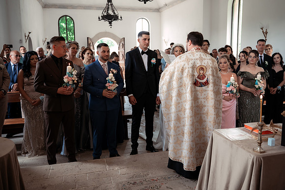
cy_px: 84
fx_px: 246
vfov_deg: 42.1
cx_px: 158
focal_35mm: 31
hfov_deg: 60.0
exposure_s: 1/200
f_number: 2.8
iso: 1600
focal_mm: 28
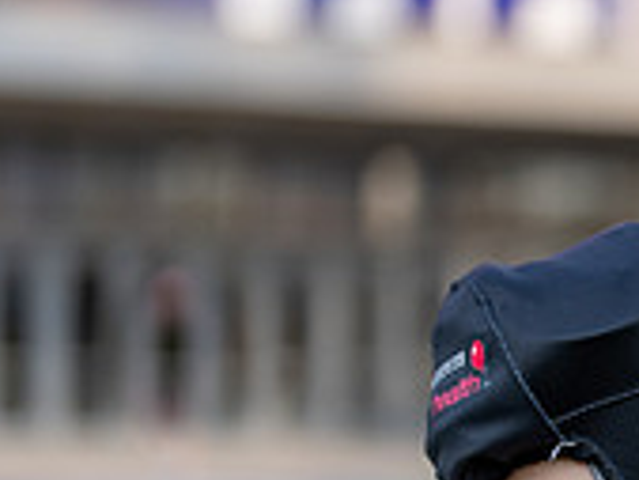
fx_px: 3695
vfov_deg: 7.4
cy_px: 392
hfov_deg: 9.5
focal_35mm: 200
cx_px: 1019
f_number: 1.2
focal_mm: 50
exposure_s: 1/2500
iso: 100
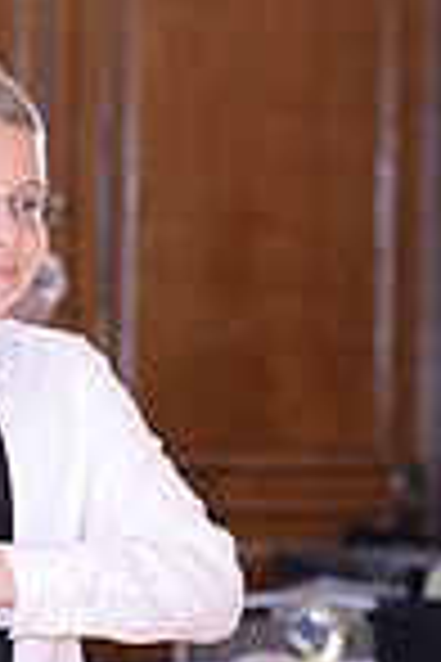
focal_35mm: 457
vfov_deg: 4.5
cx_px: -268
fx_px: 8397
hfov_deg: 3.0
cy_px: 905
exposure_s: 1/250
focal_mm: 116
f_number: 5.6
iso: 1250
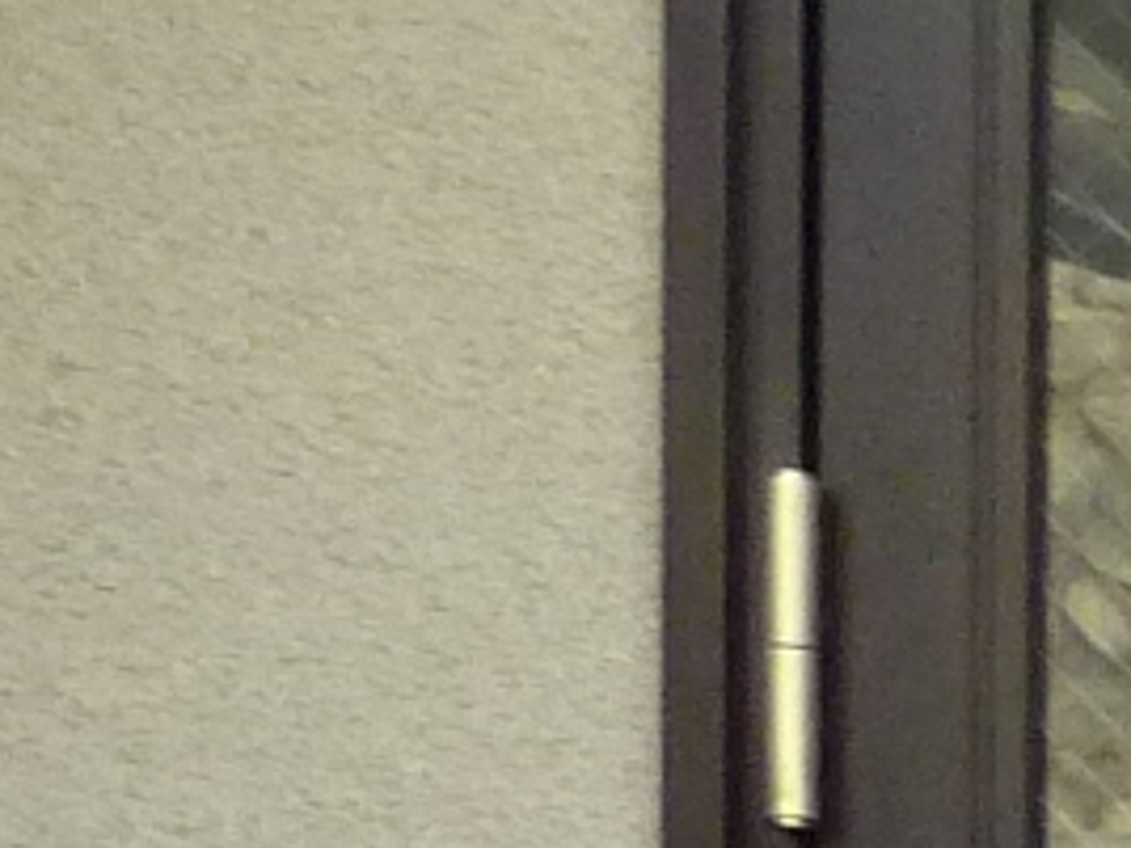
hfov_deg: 8.1
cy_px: 2299
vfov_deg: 7.1
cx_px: 3874
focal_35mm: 191
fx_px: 6240
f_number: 3.3
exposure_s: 1/250
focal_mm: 4.1
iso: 320
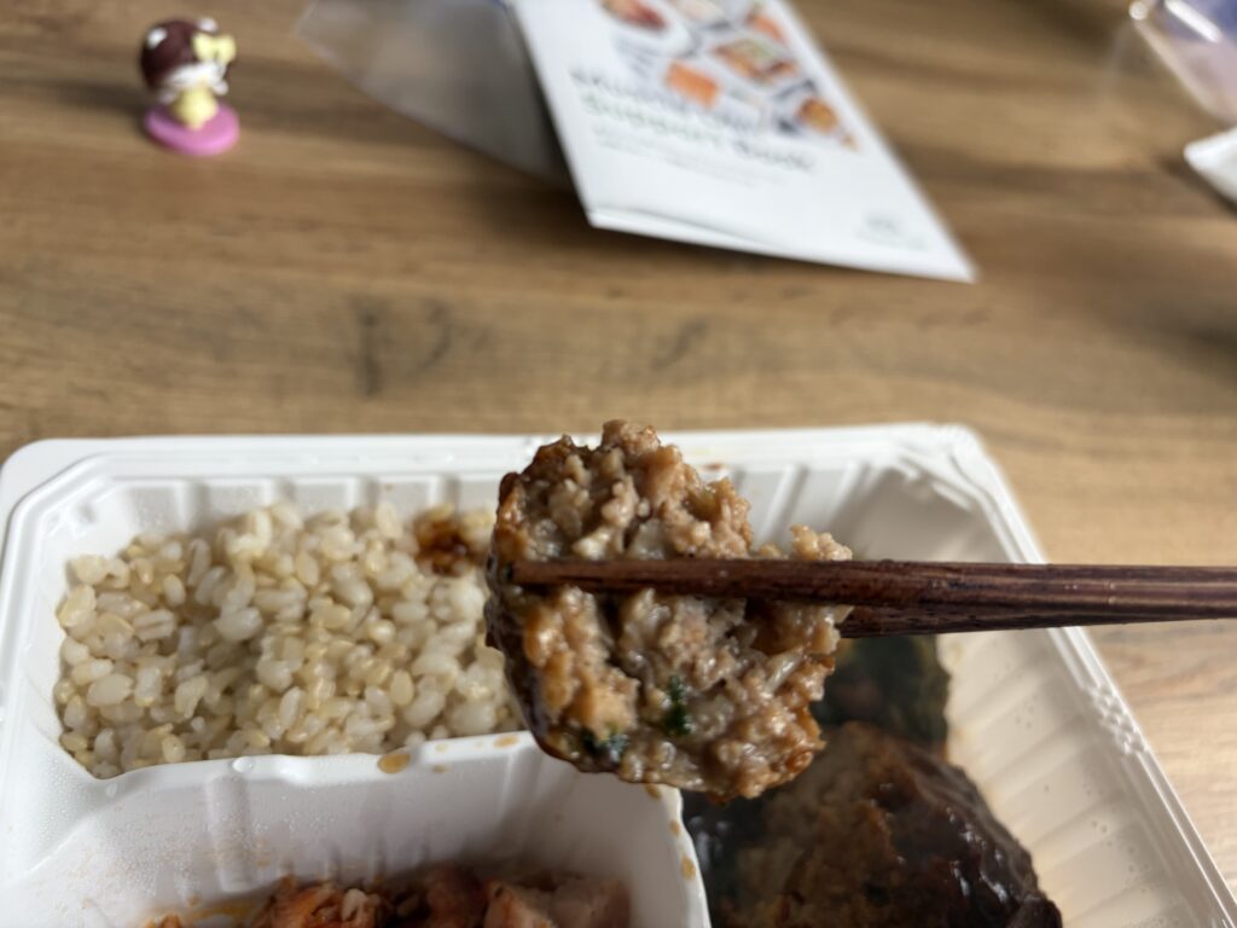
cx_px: 618
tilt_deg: -47.3
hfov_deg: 67.3
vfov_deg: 53.1
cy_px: 464
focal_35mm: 26
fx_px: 929
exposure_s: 1/64
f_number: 1.6
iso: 125
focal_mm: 5.96
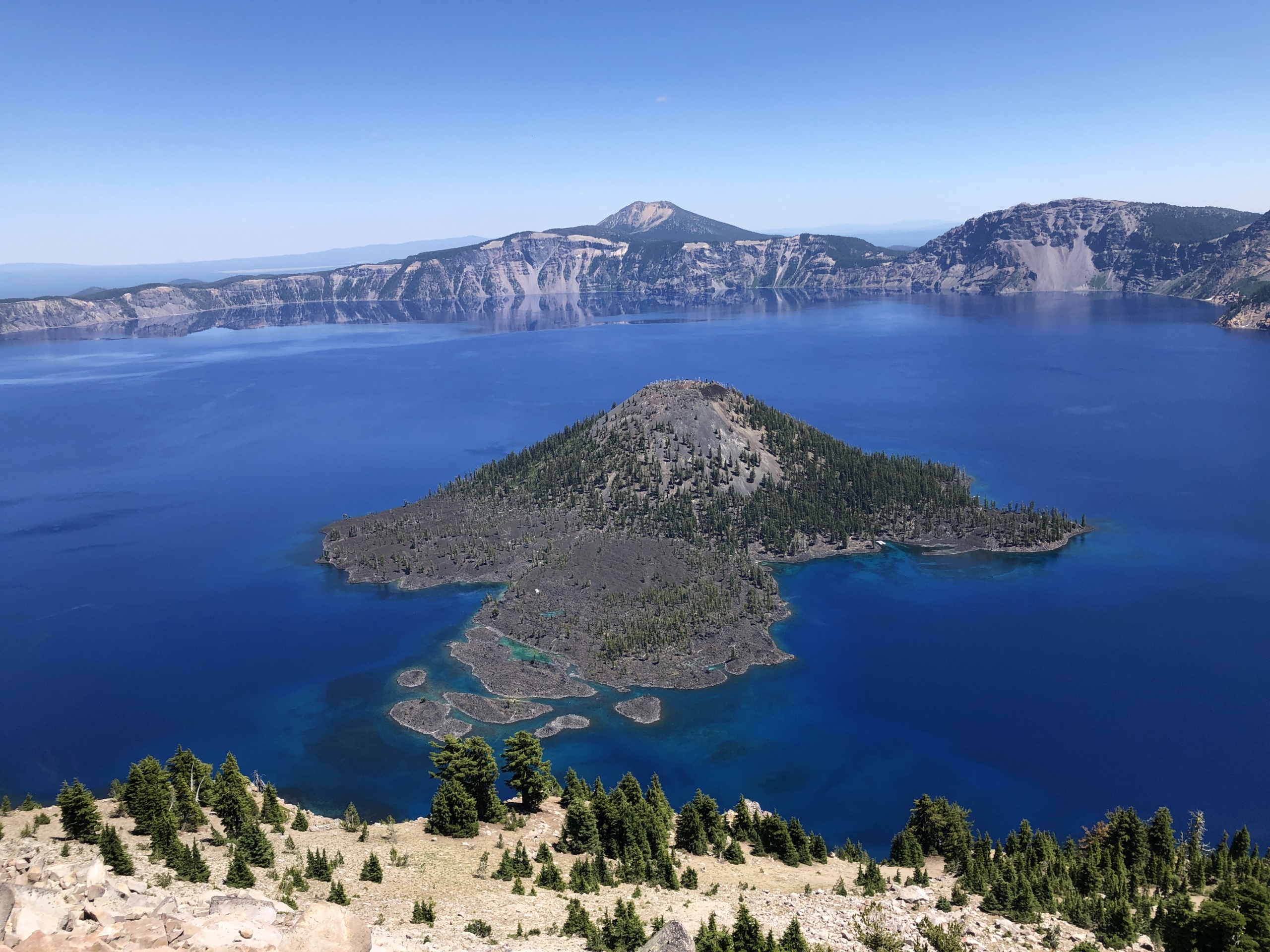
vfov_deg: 49.7
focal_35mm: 28
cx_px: 635
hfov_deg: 63.4
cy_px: 476
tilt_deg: -14.1
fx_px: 1027
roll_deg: +3.0
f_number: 1.8
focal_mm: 3.99
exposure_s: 1/1656
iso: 20
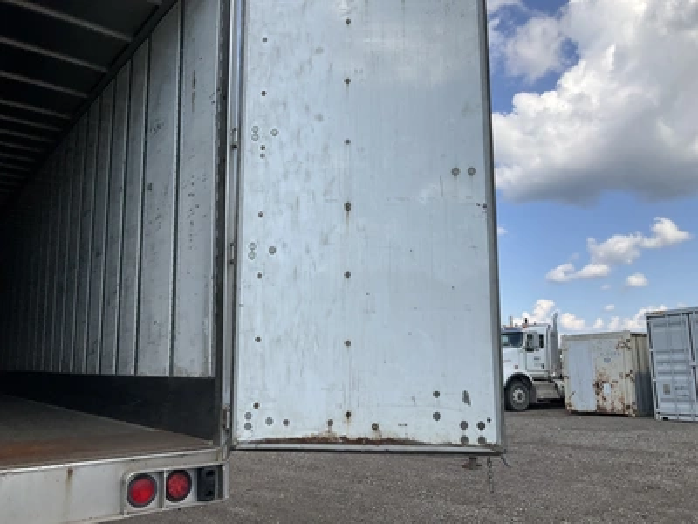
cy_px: 262
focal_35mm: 29
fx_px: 585
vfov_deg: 48.2
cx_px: 349
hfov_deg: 61.7
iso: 25
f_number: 1.8
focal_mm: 3
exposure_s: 1/1675
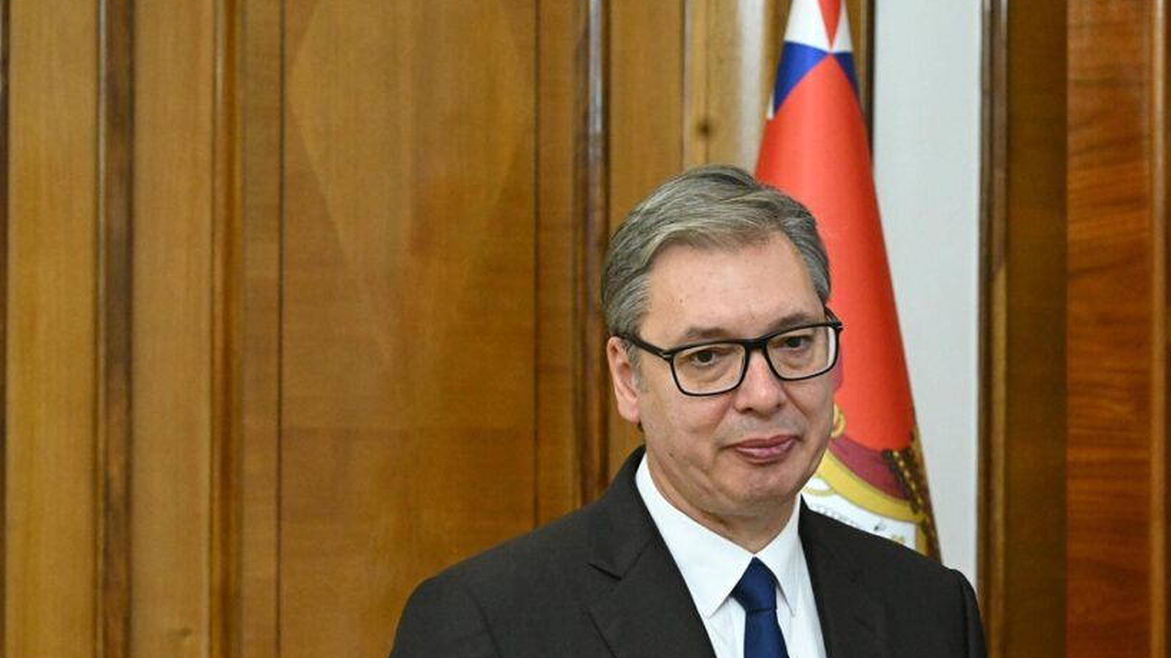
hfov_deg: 13.1
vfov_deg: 7.4
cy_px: 499
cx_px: 673
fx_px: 5090
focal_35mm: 164
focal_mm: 120
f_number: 6.3
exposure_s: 1/250
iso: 10000
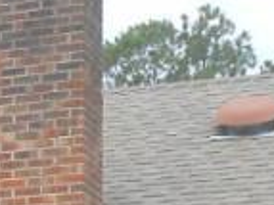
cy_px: 381
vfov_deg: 7.7
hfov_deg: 9.6
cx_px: -345
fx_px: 1471
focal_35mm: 186
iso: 80
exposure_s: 1/640
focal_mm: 4.6
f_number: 3.5
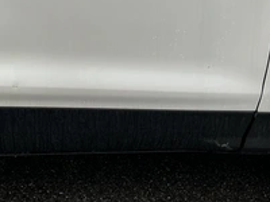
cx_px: 63
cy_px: 5
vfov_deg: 25.0
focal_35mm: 56
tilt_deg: -12.2
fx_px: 437
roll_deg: +2.7
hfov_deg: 33.6
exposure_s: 1/355
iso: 25
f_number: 1.8
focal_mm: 3
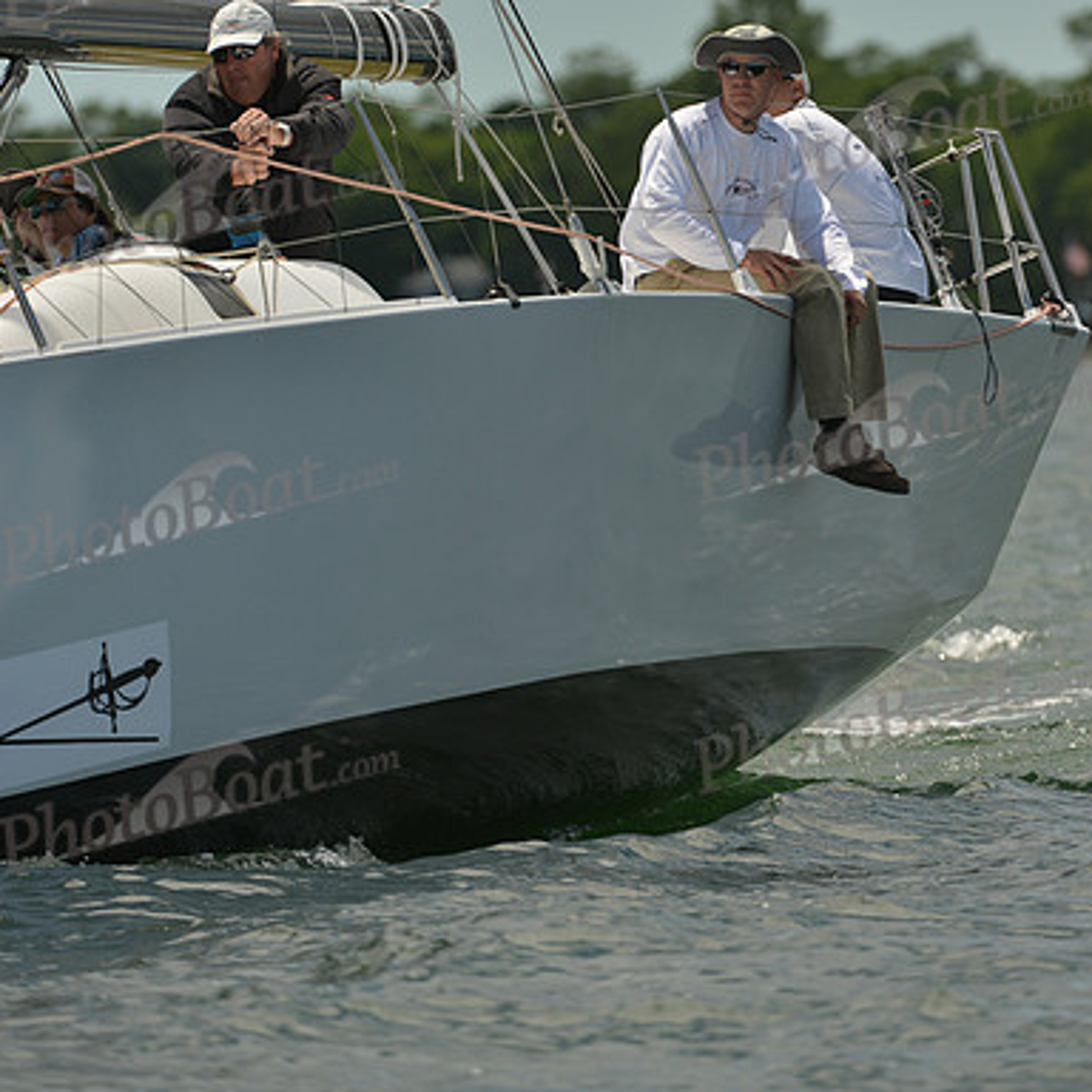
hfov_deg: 3.4
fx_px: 18309
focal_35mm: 513
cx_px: 547
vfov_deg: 3.4
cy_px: 324
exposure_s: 1/1000
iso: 200
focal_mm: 400
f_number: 7.1
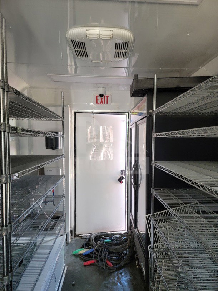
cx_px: 109
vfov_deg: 71.6
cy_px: 146
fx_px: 201
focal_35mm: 24
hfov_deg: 56.8
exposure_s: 1/120
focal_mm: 6.7
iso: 250
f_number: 1.8
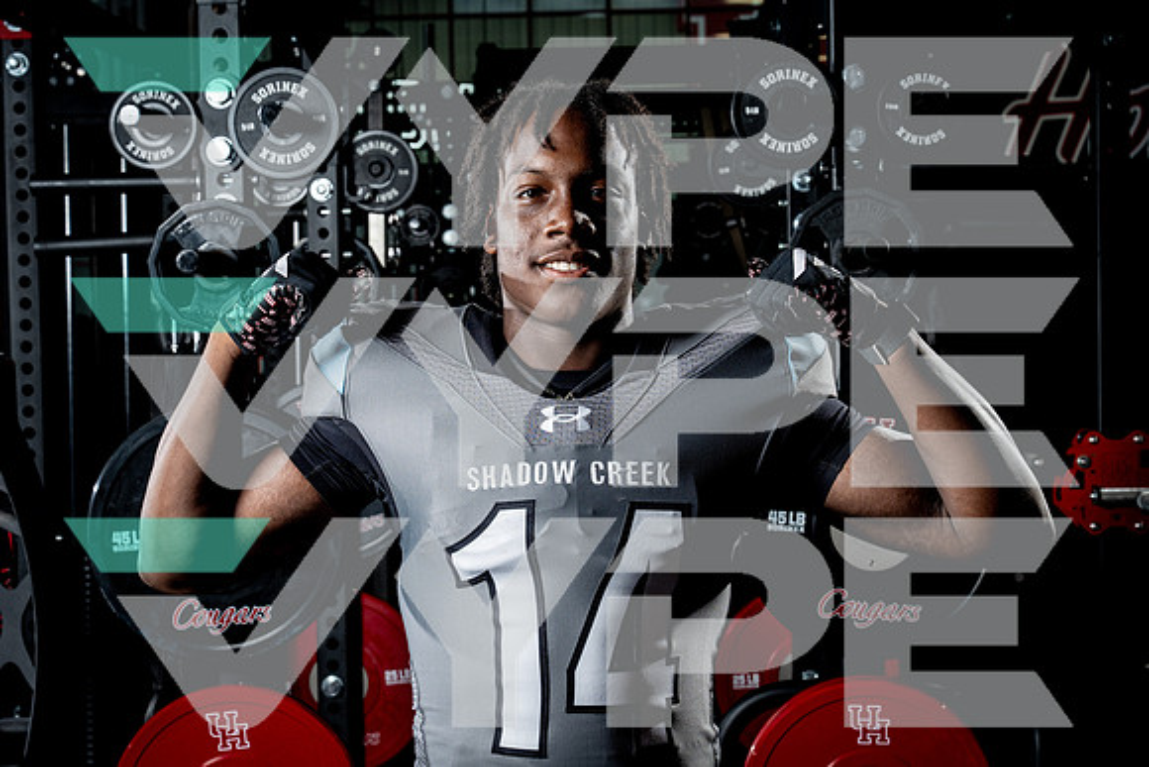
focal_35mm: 62
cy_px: 384
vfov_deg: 21.9
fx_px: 1979
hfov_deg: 32.4
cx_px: 574
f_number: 9
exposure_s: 1/250
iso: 640
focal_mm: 62
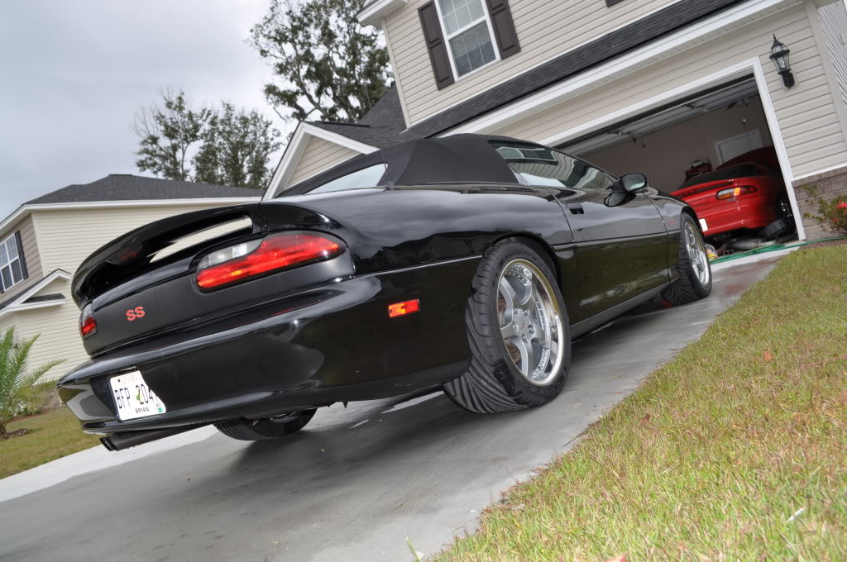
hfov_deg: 67.4
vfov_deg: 47.8
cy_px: 281
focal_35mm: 27
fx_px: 634
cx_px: 424
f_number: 5.6
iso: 200
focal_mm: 18
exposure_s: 1/200
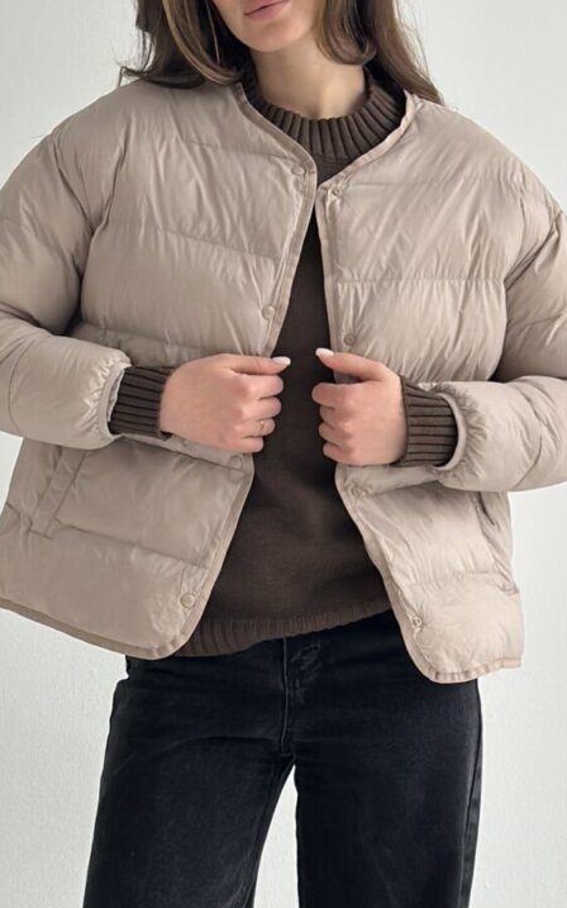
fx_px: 2695
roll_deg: +0.2
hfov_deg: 12.0
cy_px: 681
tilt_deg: -6.1
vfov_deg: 19.0
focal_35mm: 109
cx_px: 282
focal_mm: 6.86
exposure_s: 1/172
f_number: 1.78
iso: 125
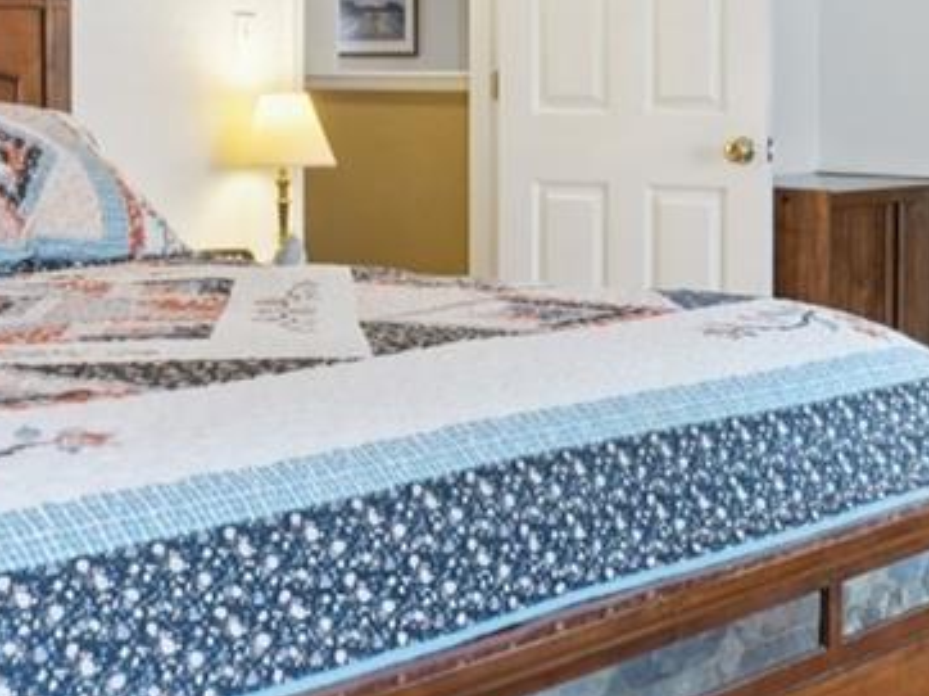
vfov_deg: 20.5
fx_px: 1881
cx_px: 293
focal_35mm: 70
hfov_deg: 27.5
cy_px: 46
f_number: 8
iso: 400
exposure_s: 1/10
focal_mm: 11
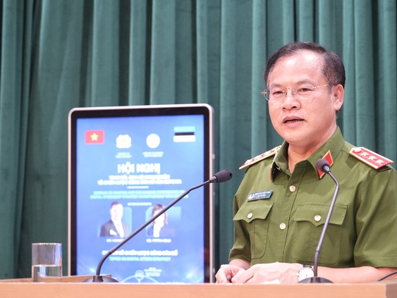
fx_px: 1354
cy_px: 149
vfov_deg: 12.6
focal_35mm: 118
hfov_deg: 16.7
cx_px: 221
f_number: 6.3
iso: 6400
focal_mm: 108
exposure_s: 1/160
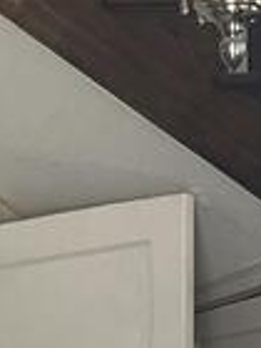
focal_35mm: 200
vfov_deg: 9.7
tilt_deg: -1.1
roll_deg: +1.3
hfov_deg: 7.2
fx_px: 2011
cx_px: -231
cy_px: 482
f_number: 1.6
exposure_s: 1/120
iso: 80
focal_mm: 5.1
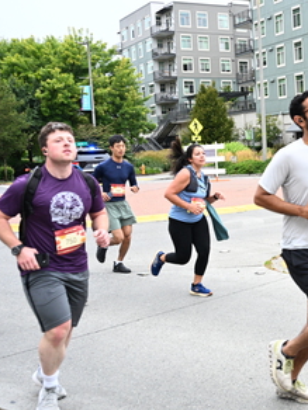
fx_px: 688
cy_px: 196
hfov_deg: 23.6
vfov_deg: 33.2
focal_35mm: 58
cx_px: 340
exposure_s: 1/800
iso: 2000
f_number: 4
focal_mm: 32
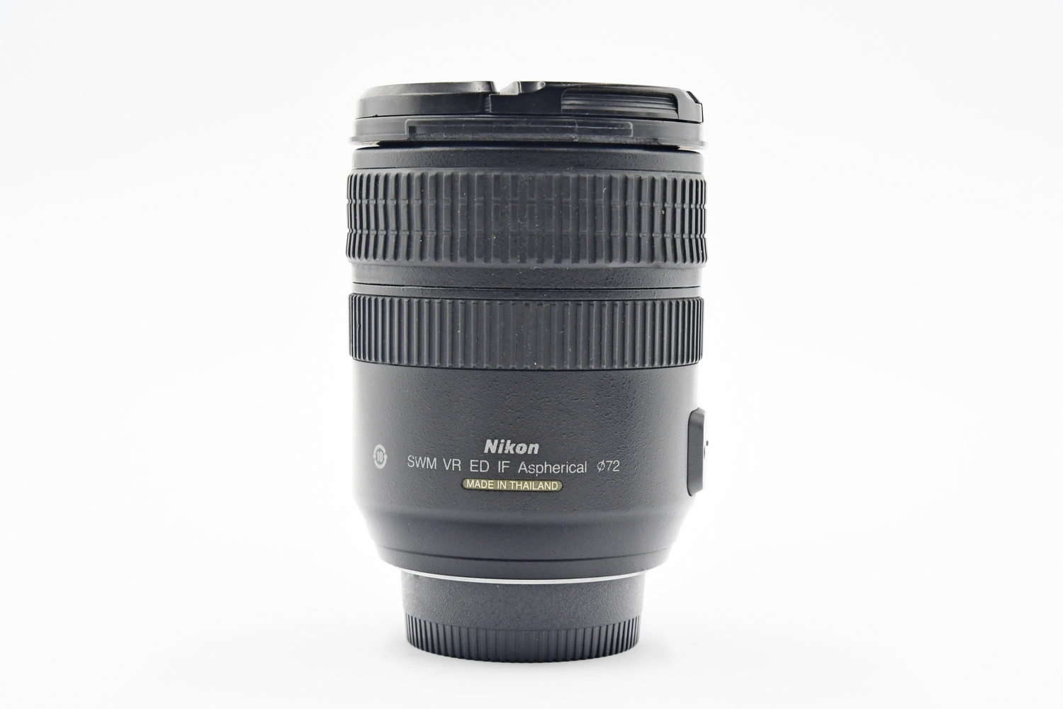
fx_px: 2214
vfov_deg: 18.2
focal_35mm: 75
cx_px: 532
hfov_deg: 27.0
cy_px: 354
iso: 1600
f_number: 7.1
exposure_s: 1/125
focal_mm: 50
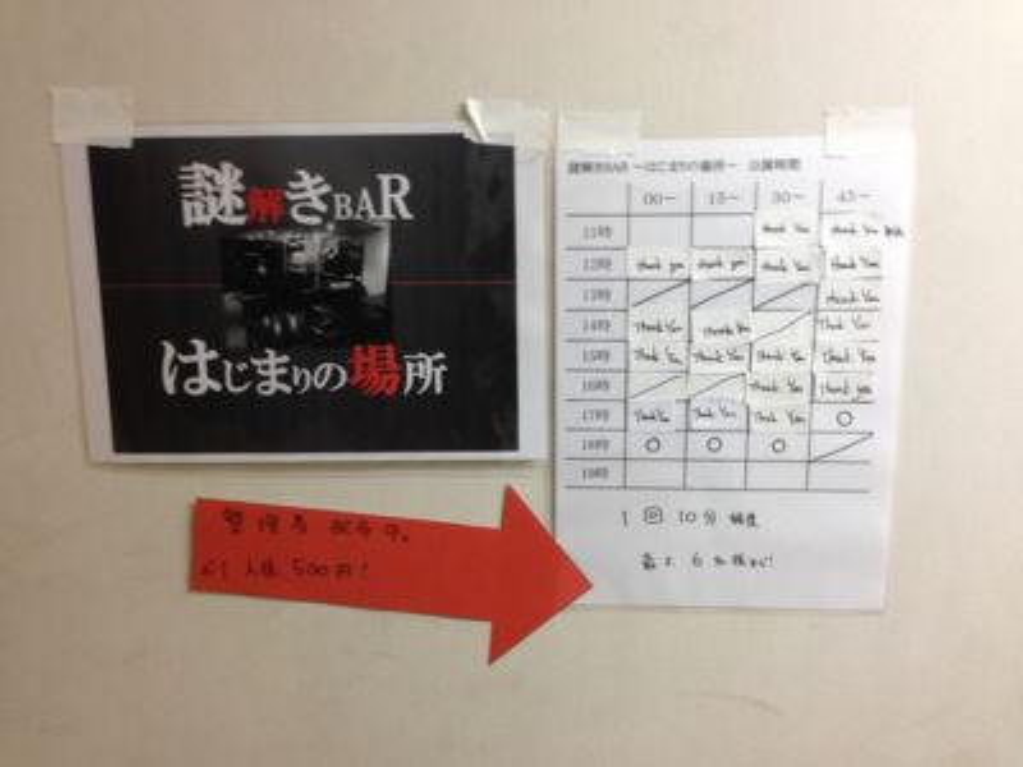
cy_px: 384
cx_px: 512
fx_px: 975
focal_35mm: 33
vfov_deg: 42.9
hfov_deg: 55.4
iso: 100
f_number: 2.4
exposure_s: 1/20
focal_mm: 4.12
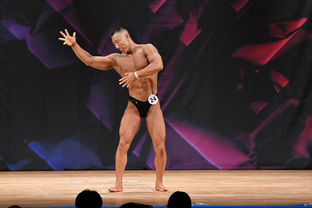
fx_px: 2209
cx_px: 156
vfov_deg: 5.4
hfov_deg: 8.1
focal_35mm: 255
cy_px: 104
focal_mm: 170
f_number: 5.6
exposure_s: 1/400
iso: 3200
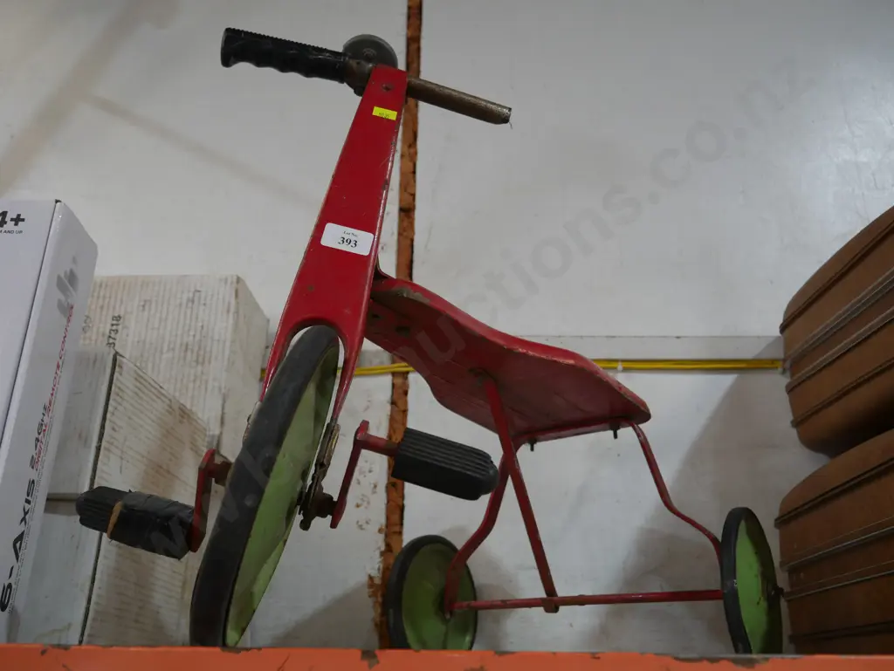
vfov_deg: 44.2
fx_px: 827
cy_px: 336
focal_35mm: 32
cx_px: 447
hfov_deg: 56.8
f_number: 3.6
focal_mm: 16
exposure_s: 1/60
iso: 400
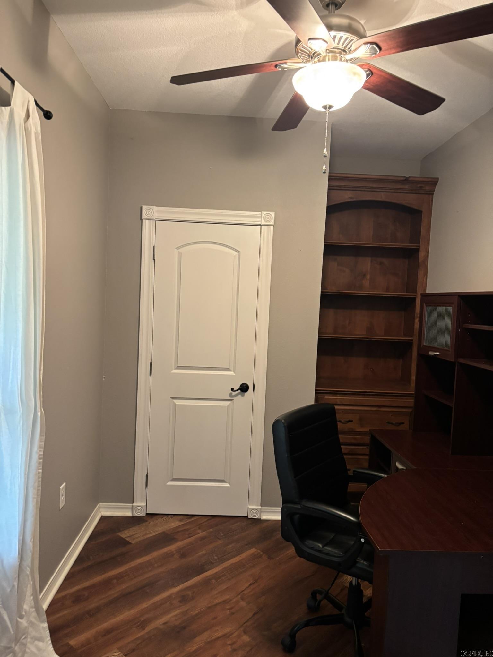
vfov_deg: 67.3
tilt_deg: -4.1
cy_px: 328
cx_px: 246
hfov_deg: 53.1
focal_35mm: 26
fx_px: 494
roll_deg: -3.2
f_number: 1.6
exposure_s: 1/60
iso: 500
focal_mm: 5.96
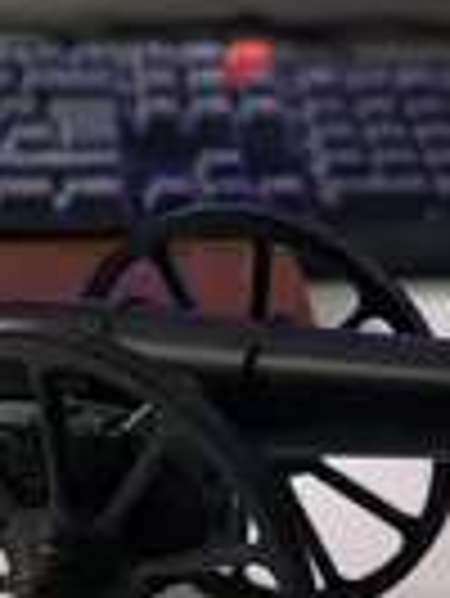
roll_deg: -1.3
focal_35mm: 72
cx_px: 158
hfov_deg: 20.4
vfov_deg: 25.8
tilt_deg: -33.5
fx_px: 1246
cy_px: 580
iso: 320
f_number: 1.78
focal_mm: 6.86
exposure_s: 1/50
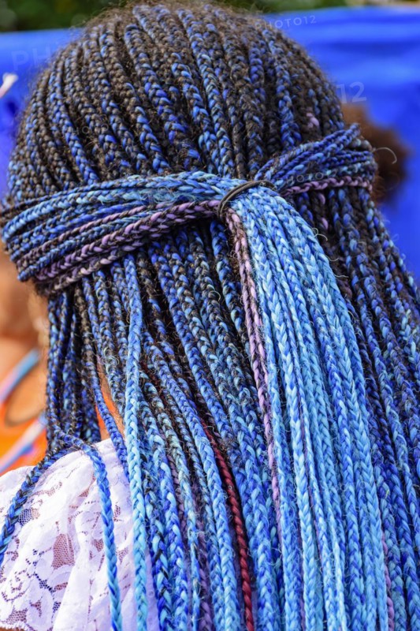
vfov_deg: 18.2
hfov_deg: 12.2
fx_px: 1969
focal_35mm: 112
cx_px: 210
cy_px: 316
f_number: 8
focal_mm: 75
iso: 100
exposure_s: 1/160
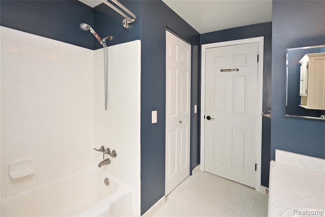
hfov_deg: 98.6
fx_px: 140
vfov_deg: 75.5
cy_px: 108
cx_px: 162
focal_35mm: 16
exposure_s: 1/60
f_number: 9
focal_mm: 15.5
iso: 1250
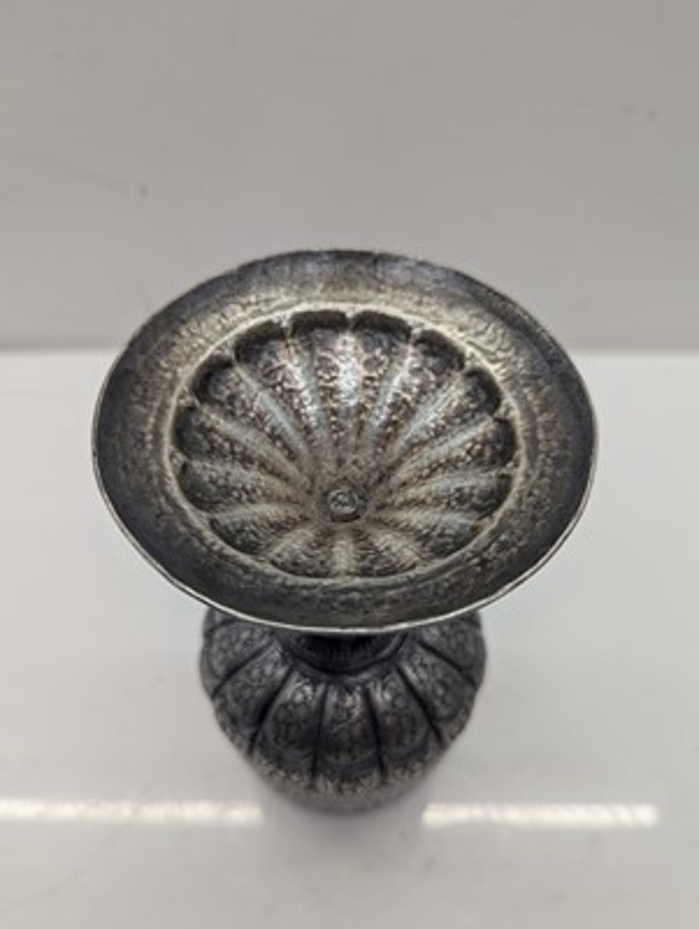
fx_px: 645
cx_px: 350
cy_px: 464
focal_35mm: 24
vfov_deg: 71.5
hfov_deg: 56.9
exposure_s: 1/66.7
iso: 48
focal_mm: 6.81
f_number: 1.85
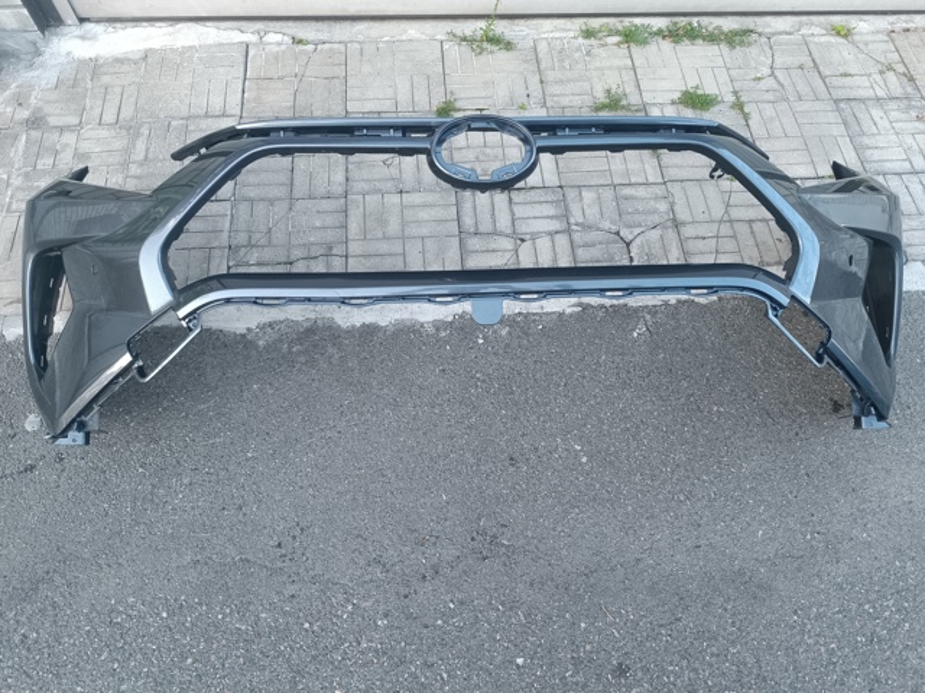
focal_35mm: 24
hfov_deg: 71.6
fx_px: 641
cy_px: 346
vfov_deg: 56.8
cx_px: 462
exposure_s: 1/100
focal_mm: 6.14
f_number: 1.65
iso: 420
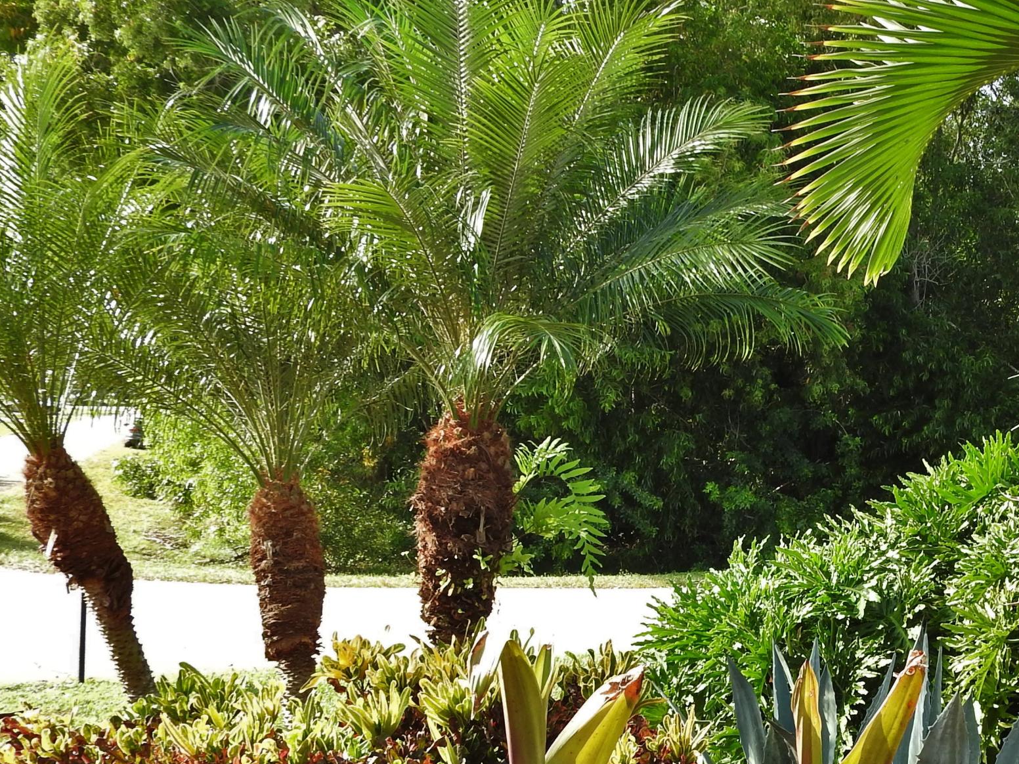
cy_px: 538
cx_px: 822
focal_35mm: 58
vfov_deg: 25.0
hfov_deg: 32.3
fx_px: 1707
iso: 100
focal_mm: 5.4
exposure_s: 1/160
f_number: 3.5
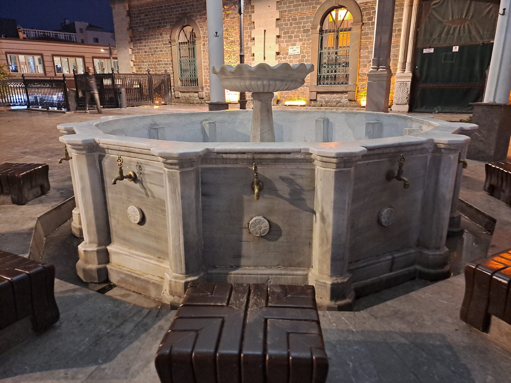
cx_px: 256
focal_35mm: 25
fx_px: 369
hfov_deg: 69.4
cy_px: 192
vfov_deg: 54.9
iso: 250
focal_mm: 4.65
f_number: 1.8
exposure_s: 1/10
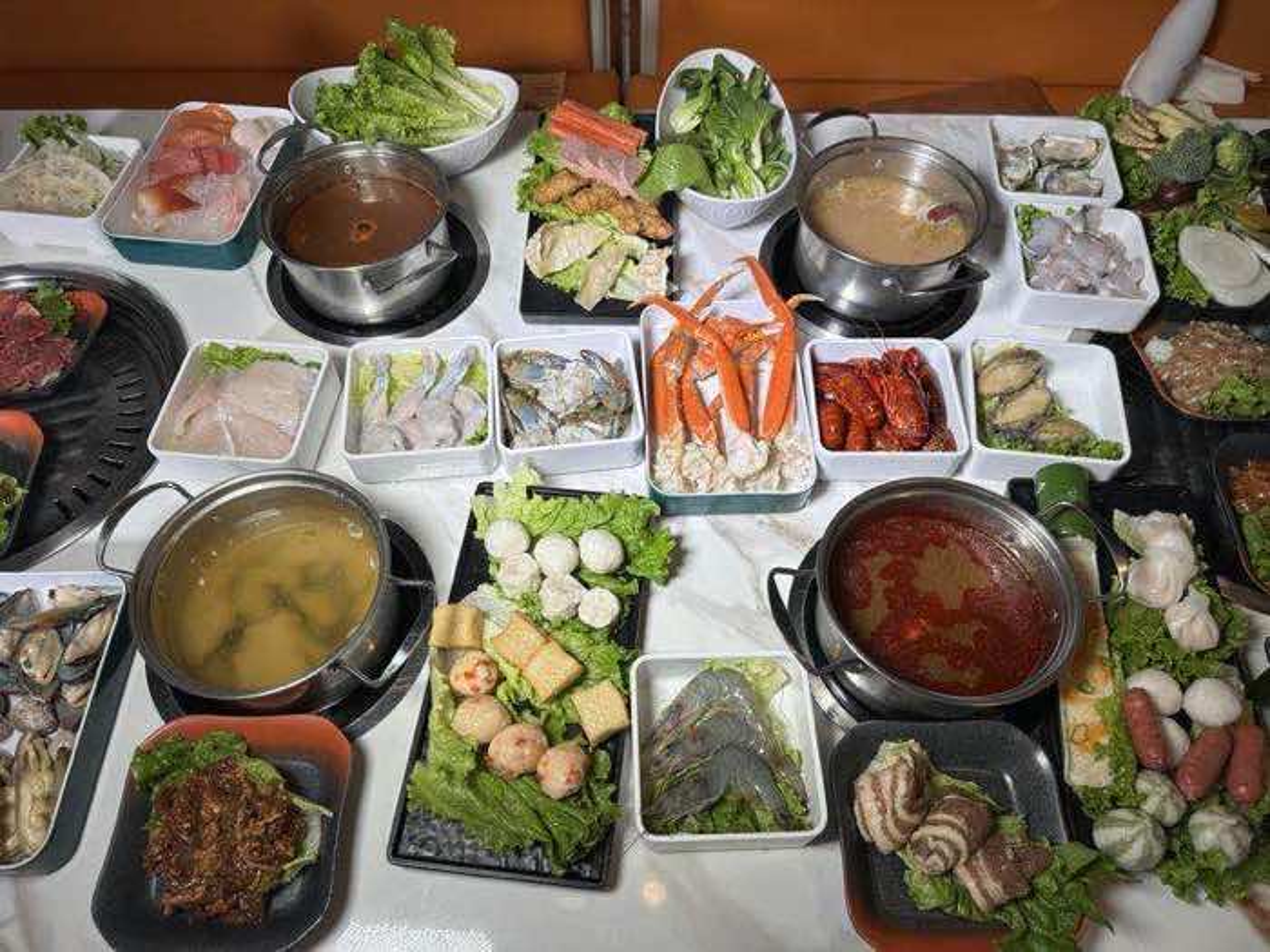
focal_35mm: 24
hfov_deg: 71.6
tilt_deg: -58.1
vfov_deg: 56.8
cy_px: 476
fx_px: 881
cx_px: 635
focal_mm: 6.86
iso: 80
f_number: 1.78
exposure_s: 1/458
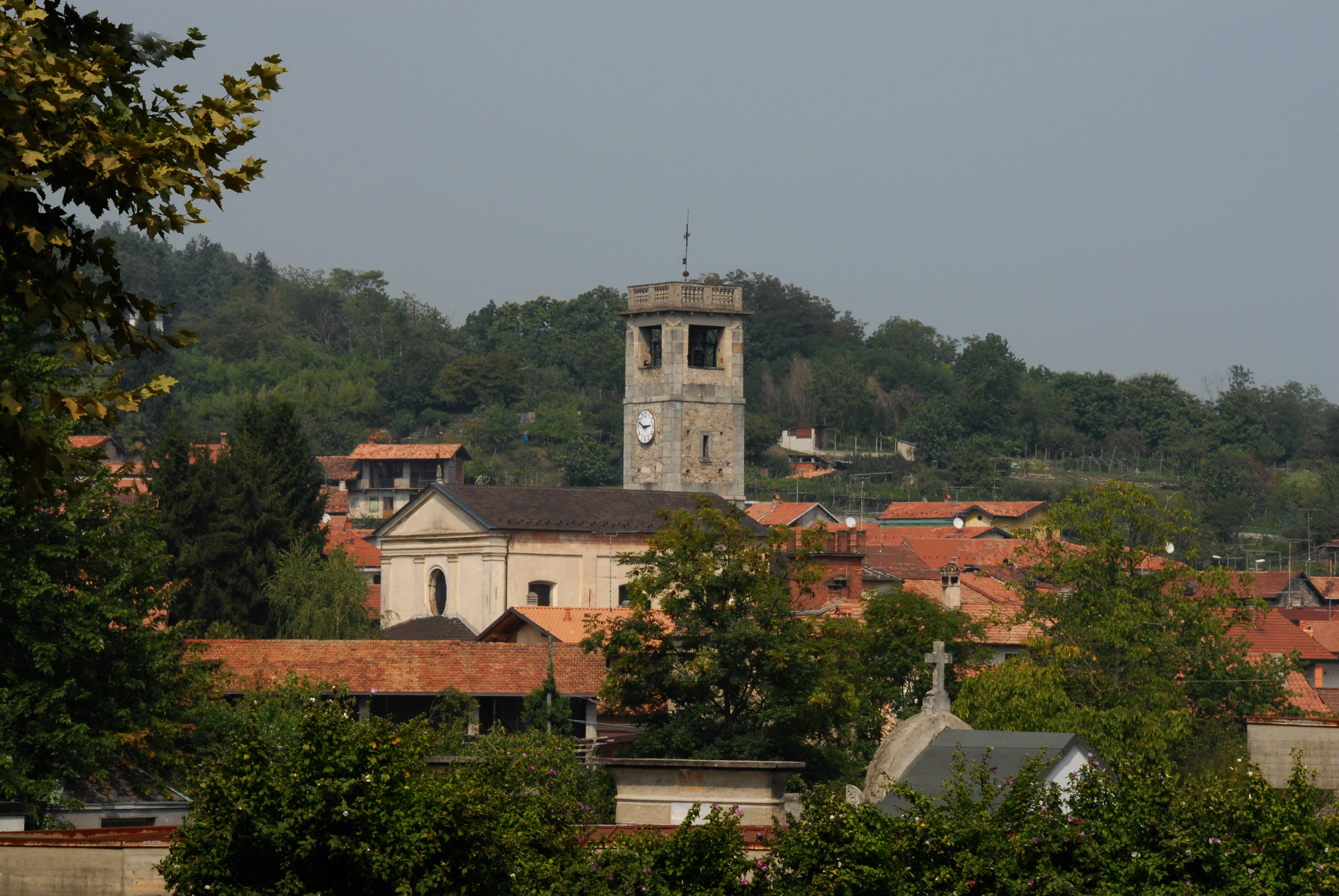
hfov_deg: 15.2
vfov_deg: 10.2
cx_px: 670
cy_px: 448
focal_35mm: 135
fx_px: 5027
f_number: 20
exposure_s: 1/80
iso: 160
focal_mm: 90
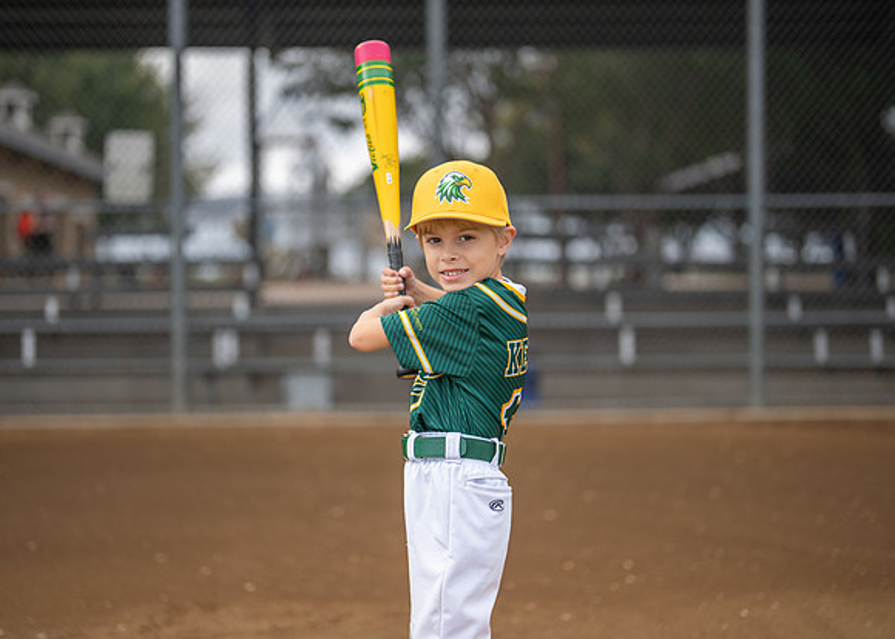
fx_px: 1475
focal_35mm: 58
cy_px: 319
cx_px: 426
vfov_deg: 24.4
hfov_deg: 33.8
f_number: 1.2
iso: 200
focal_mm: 50
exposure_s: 1/3200
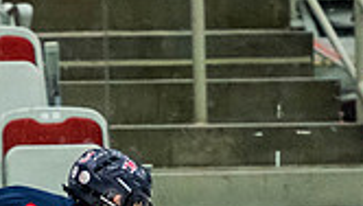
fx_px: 8860
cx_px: 32
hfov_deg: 2.3
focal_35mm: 919
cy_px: 398
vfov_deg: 1.3
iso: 3200
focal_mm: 165
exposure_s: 1/640
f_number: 2.8
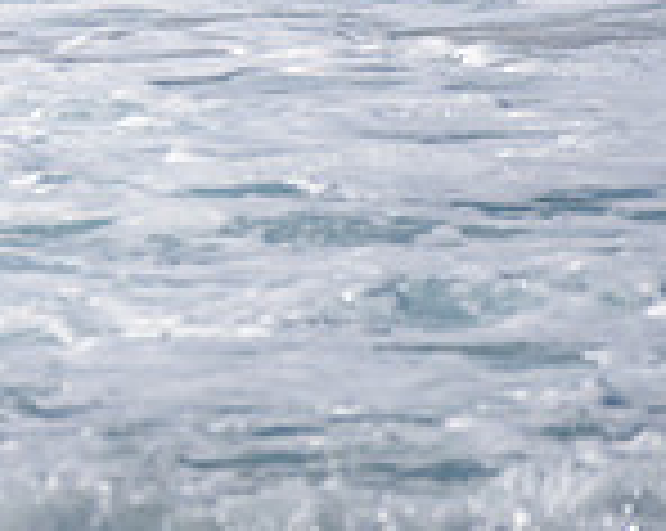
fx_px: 44488
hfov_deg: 0.9
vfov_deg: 0.7
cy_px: -433
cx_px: -898
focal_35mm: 2260
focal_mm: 500
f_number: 5.6
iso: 125
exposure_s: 1/2000
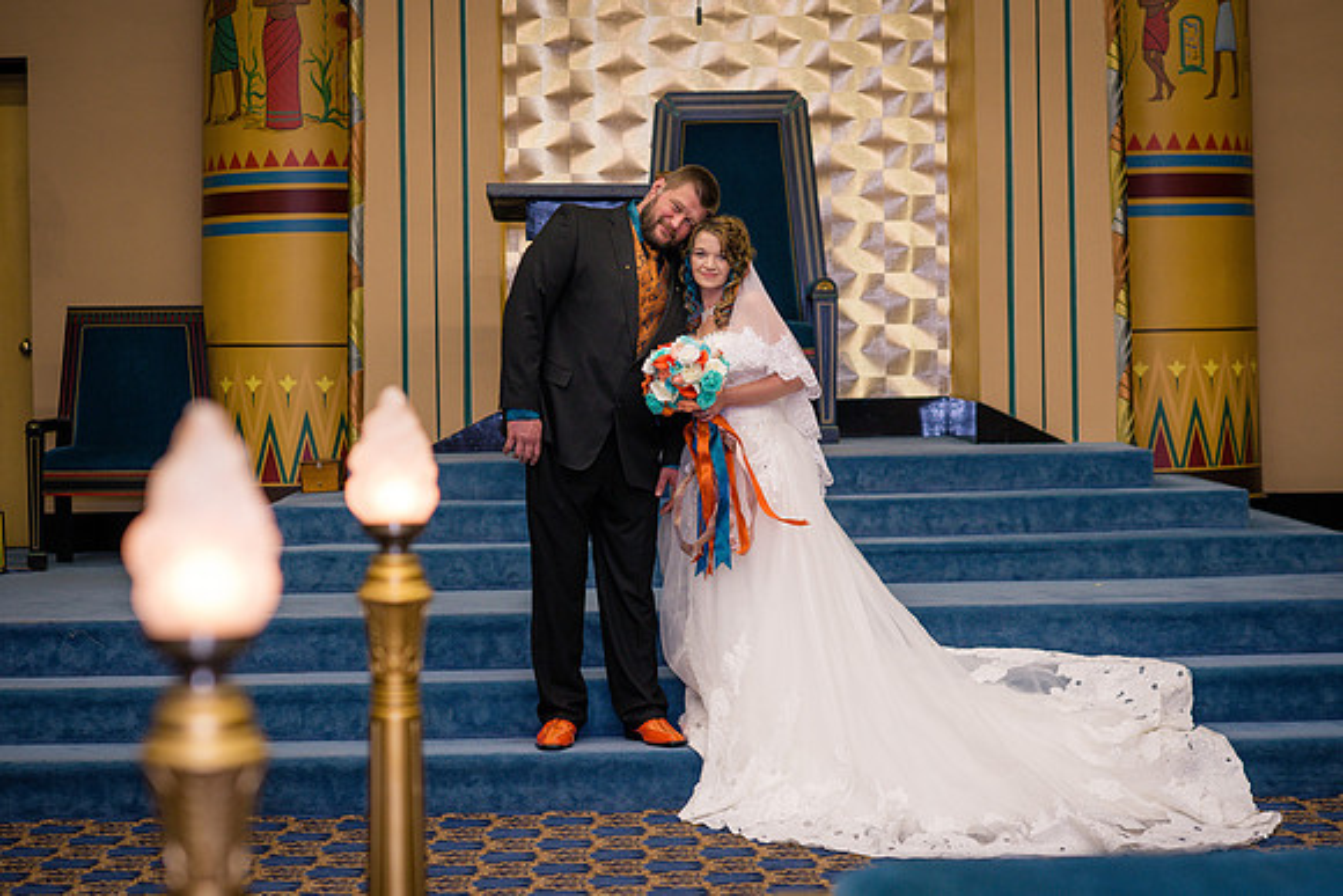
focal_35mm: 86
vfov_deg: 15.8
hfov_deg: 23.6
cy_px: 448
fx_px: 3220
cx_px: 677
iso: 800
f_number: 3.2
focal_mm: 85
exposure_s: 1/160
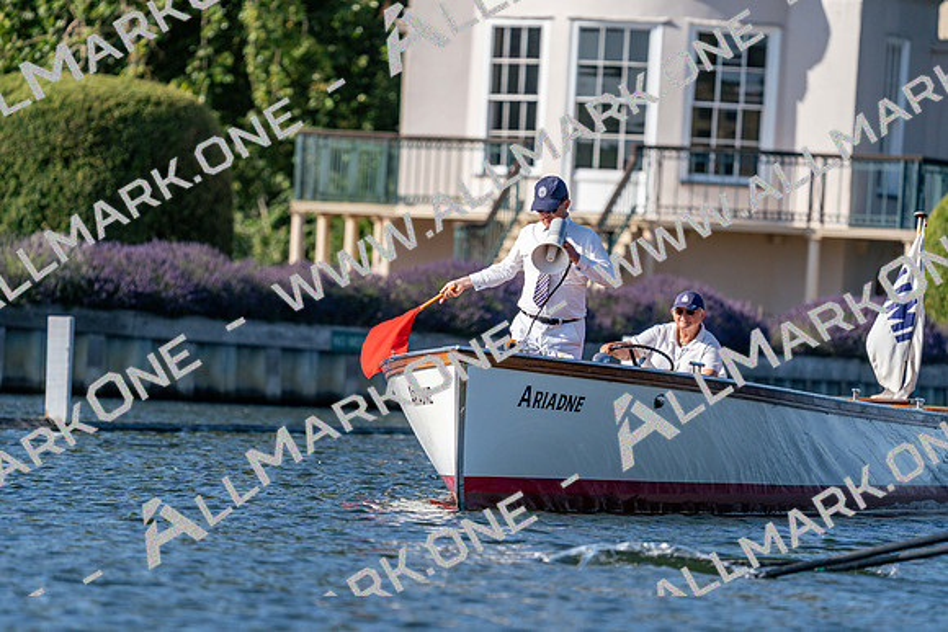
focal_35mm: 379
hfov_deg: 5.4
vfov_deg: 3.6
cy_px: 316
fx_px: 9982
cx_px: 474
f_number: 6.3
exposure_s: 1/1600
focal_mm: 379
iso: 250
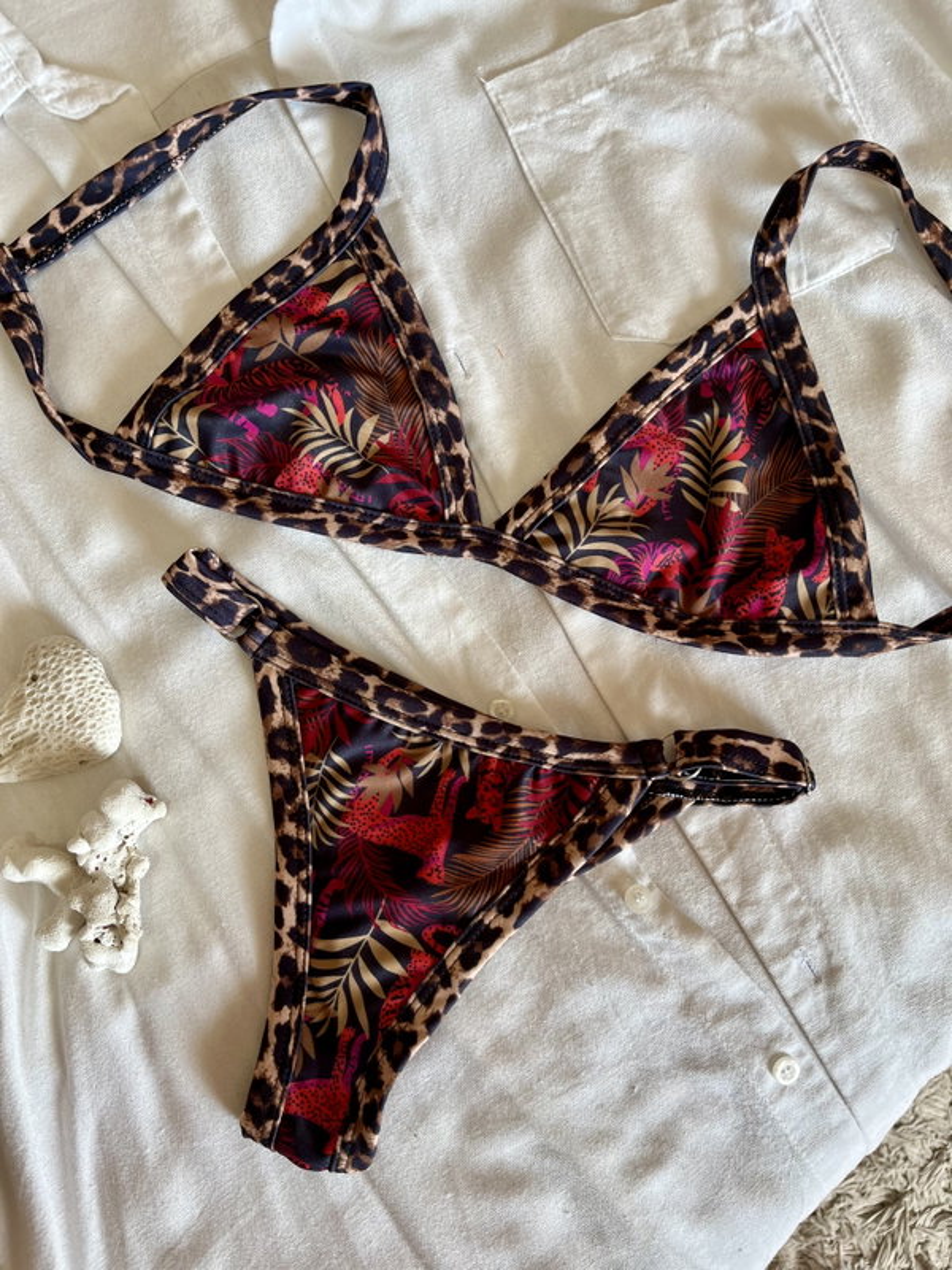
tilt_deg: -87.5
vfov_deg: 67.3
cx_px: 476
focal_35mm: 26
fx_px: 953
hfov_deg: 53.1
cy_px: 635
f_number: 1.6
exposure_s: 1/121
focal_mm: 5.1
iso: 50
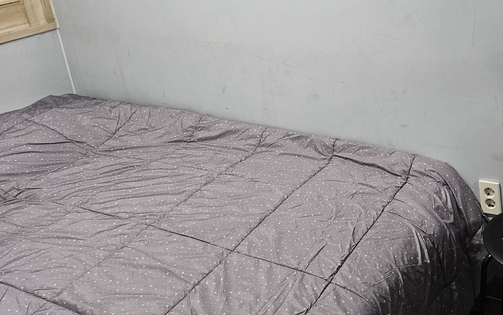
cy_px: 51
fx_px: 535
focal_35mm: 39
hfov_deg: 48.1
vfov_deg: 31.7
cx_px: 388
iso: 250
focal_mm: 5.4
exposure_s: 1/120
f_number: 1.8
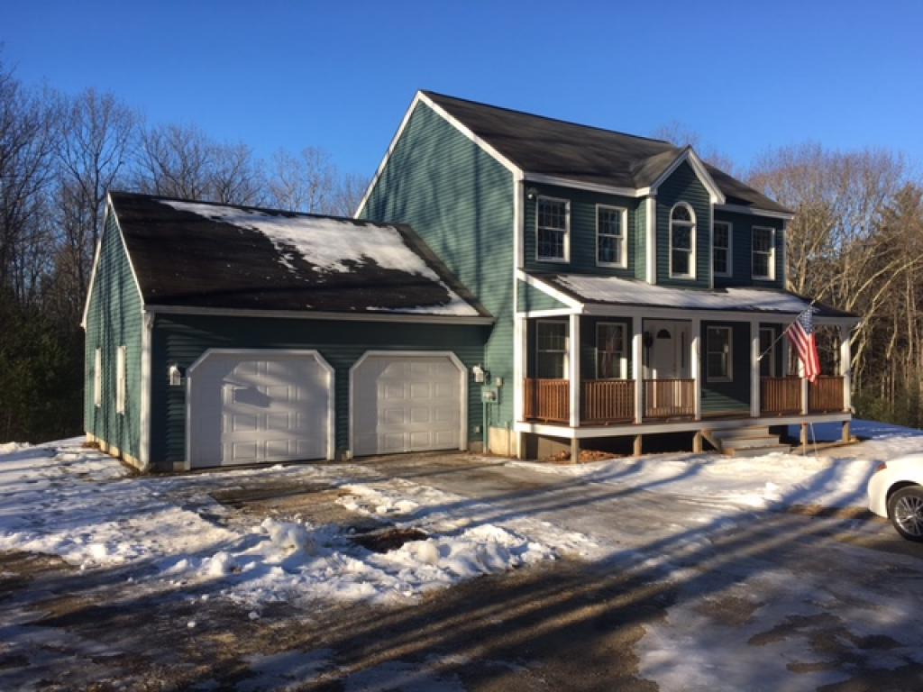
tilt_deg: -0.2
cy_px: 346
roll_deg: -0.9
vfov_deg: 48.2
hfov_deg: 61.7
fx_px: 773
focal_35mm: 29
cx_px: 462
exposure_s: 1/916
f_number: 2.2
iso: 25
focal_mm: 4.15
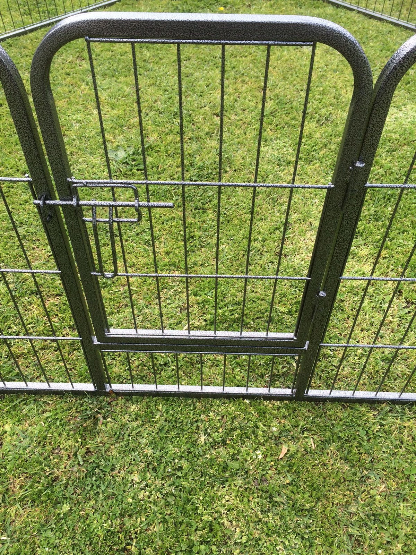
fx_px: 465
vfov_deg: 61.7
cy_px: 278
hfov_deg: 48.2
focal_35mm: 29
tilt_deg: -50.5
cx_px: 208
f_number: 2.2
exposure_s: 1/456
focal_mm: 4.15
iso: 32
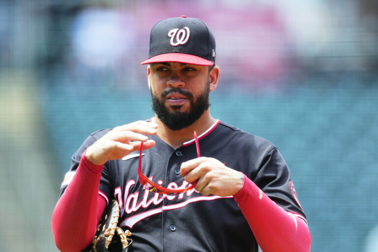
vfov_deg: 1.5
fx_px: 9449
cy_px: 126
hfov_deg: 2.3
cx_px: 189
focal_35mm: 900
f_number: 4
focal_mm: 600
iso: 400
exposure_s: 1/1000
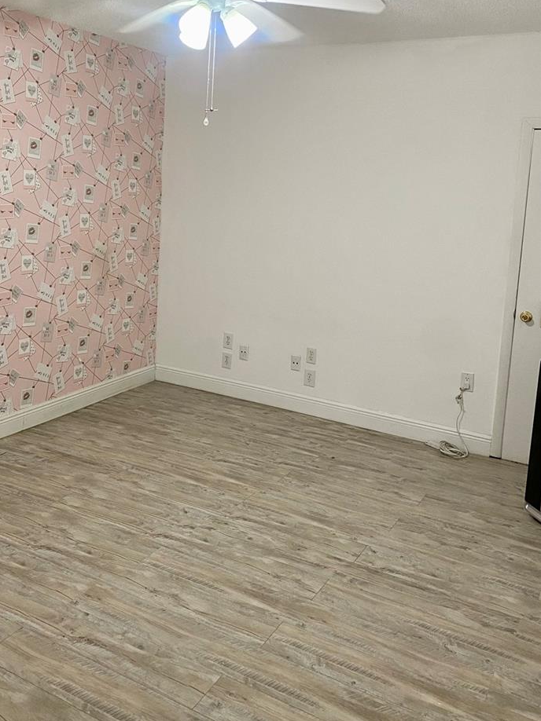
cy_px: 280
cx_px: 189
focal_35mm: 34
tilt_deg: -5.8
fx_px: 709
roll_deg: -2.4
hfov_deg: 41.3
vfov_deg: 53.5
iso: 200
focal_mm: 4.25
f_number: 1.8
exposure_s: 1/60
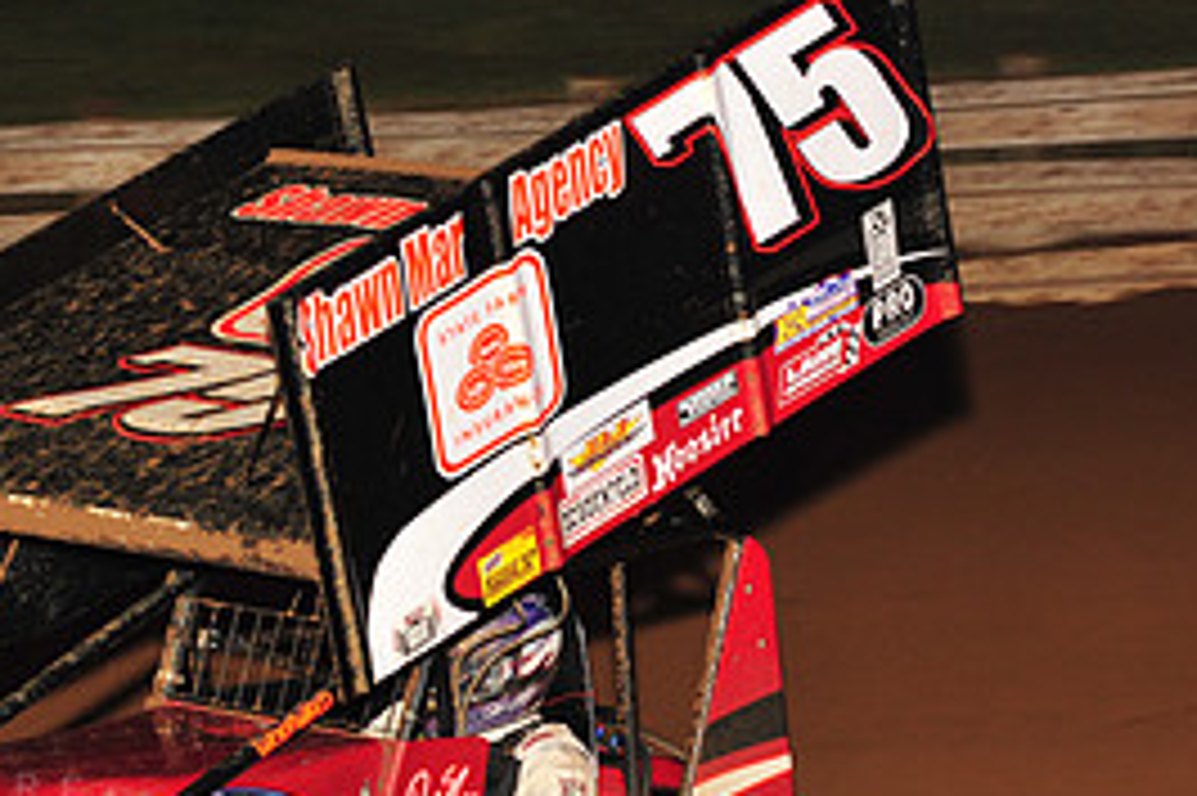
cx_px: 27
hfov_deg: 8.4
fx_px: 8108
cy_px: 630
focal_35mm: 244
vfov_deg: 5.6
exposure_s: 1/320
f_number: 7.1
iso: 1000
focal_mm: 112
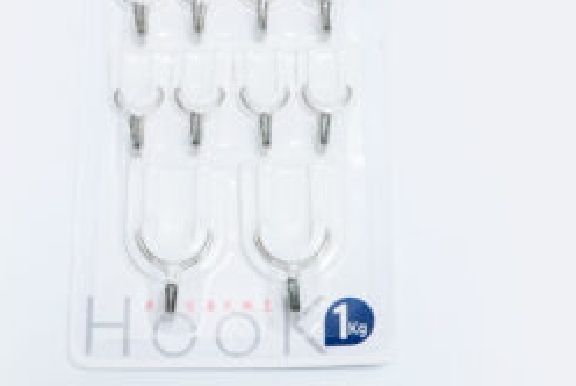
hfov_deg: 25.9
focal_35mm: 78
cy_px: 69
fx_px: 1249
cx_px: 232
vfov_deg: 17.4
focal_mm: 30
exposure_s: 1/125
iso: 3200
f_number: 11
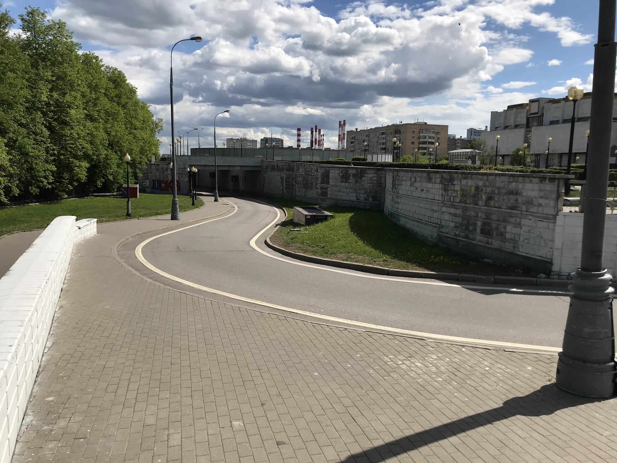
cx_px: 308
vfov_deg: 49.7
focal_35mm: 28
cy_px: 232
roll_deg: -0.9
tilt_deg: -5.5
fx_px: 499
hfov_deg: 63.4
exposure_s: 1/4167
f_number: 1.8
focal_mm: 3.99
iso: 20
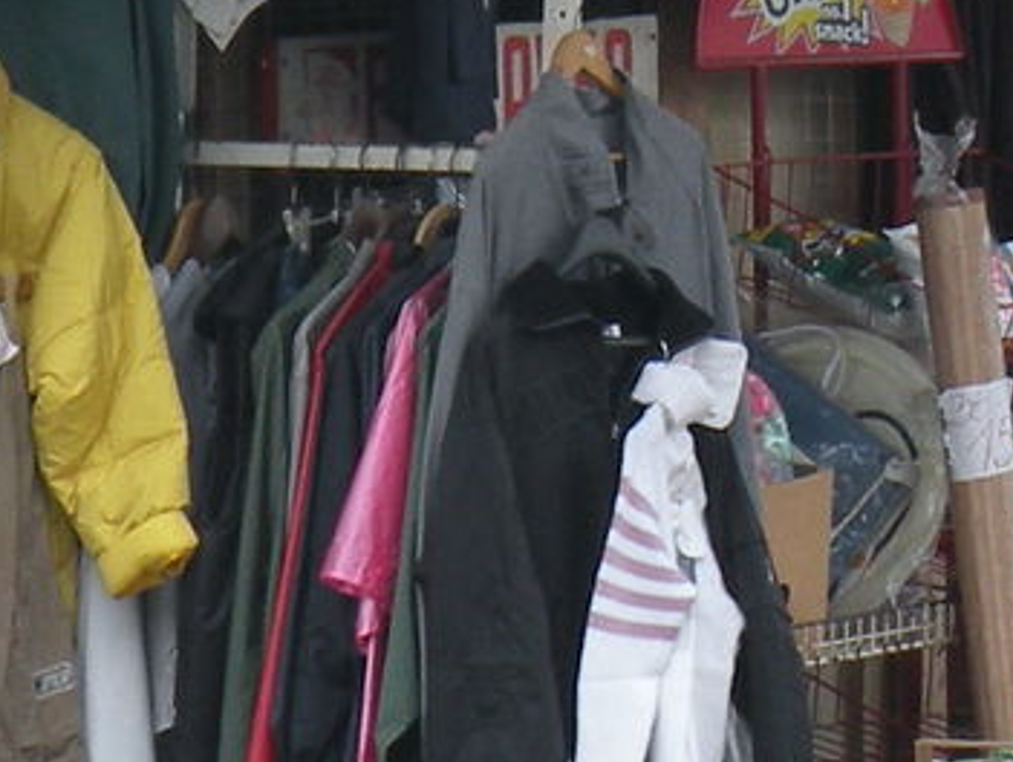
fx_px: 14881
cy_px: -436
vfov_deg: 2.9
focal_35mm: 508
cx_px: 1509
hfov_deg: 3.9
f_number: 4
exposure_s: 1/63.5
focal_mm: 16.4
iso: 64
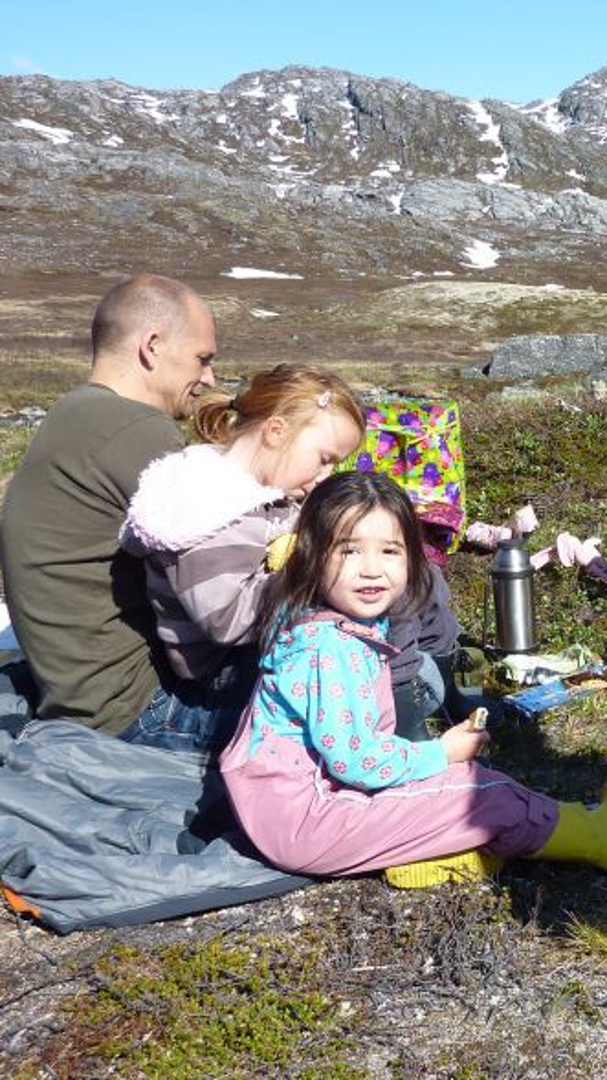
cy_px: 548
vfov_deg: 54.0
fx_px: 1059
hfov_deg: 28.1
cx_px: 719
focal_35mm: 37
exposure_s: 1/500
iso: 80
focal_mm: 4.1
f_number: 4
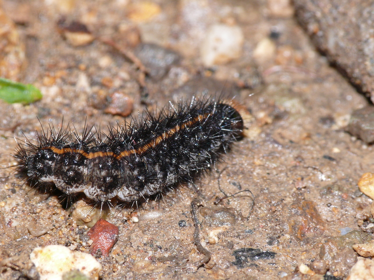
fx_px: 3771
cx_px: 187
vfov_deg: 4.3
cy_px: 140
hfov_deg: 5.7
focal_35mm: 349
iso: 200
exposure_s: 1/250
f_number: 11
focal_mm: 73.8
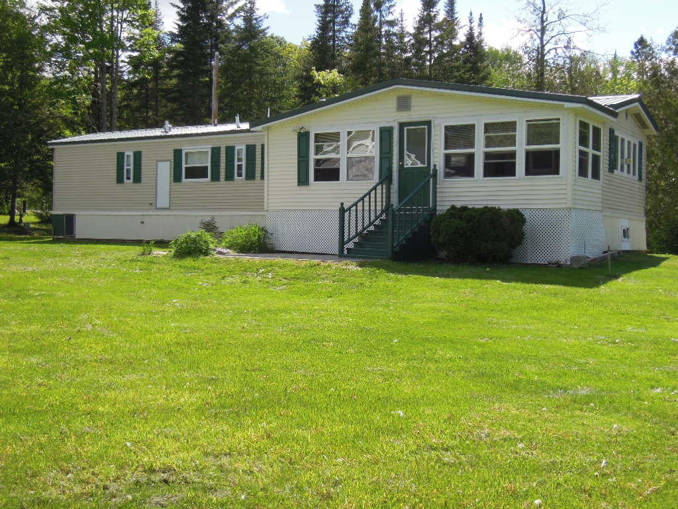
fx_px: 881
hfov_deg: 42.1
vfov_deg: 32.2
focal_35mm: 45
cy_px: 254
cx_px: 339
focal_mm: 8.1
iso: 160
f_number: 3.5
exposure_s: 1/1000
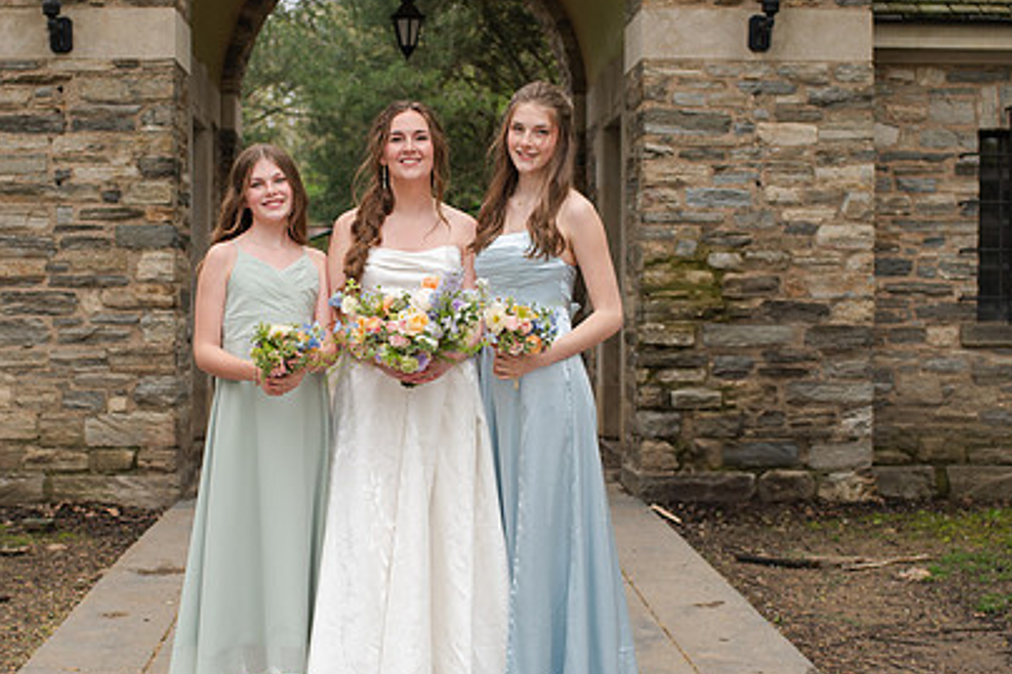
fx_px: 1770
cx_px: 401
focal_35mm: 63
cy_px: 357
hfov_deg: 31.8
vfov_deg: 21.5
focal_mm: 35
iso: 140
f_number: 3.2
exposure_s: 1/320
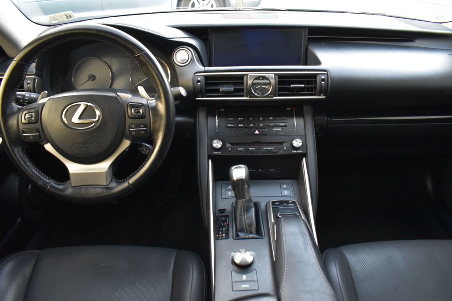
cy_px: 150
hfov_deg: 67.4
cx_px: 226
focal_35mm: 27
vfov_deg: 47.9
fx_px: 339
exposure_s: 1/15
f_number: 5.6
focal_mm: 18
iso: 1600
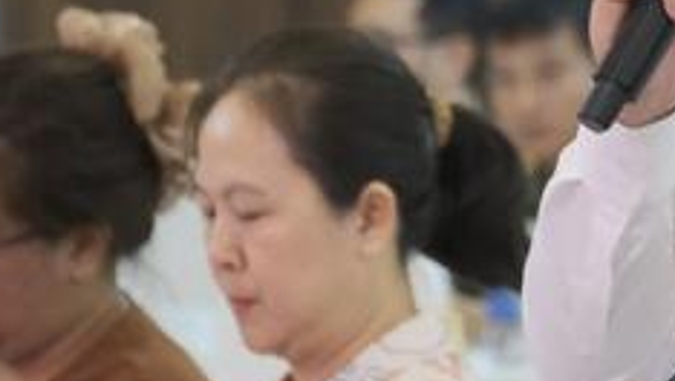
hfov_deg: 4.2
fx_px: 9170
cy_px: -53
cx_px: 738
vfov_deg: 2.4
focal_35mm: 512
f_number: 4
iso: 6400
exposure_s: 1/210
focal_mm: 95
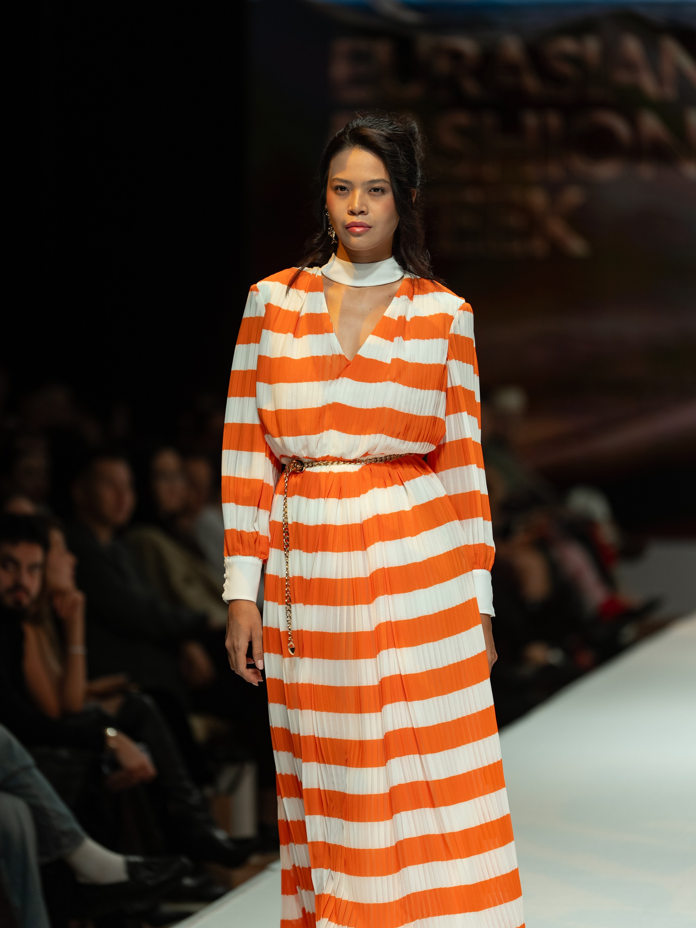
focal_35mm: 217
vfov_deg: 9.1
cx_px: 348
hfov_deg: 6.8
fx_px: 5818
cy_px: 442
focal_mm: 200
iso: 200
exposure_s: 1/400
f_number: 2.8
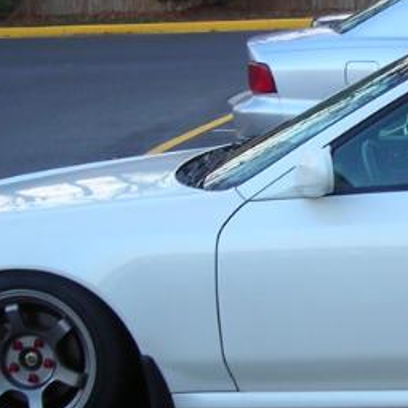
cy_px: 213
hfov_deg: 12.6
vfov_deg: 12.9
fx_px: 1800
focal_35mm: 135
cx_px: 496
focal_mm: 6.3
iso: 50
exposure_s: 1/20.5
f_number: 3.2
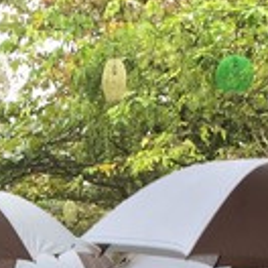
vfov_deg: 11.5
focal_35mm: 142
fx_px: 1244
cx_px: -49
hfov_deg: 12.0
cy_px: 455
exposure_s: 1/50
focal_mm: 4.15
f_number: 2.2
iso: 40
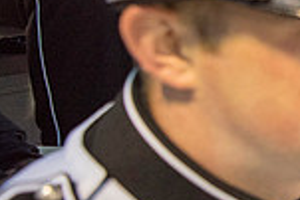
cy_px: 86
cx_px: 556
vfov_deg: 14.9
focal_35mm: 92
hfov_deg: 17.5
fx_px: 767
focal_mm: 24
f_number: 3.2
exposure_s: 1/320
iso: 2000
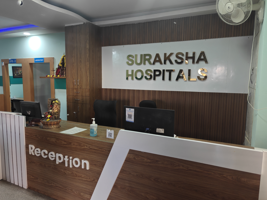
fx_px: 193
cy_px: 101
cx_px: 129
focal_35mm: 25
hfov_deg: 69.4
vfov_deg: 54.9
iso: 200
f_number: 1.6
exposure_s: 1/100
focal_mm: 6.06
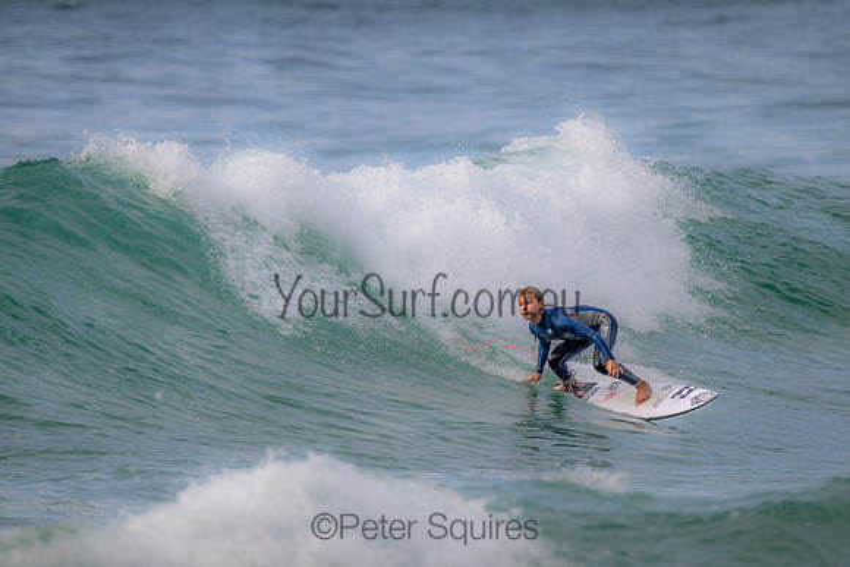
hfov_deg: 2.6
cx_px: 425
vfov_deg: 1.7
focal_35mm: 800
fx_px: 18892
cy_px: 284
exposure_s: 1/2000
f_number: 11
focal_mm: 800
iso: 1600
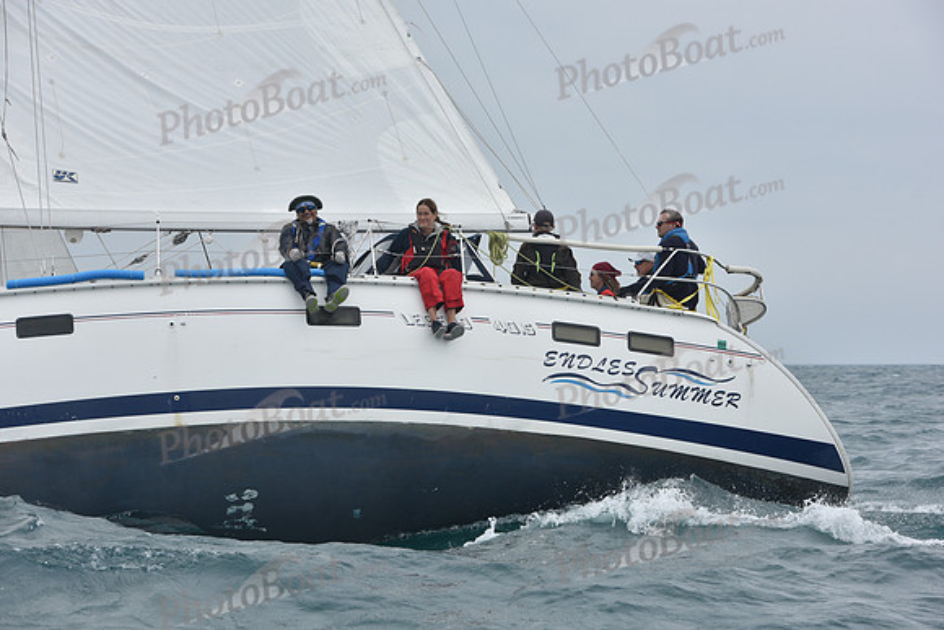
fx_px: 3042
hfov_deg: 17.6
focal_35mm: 116
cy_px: 315
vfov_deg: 11.8
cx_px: 472
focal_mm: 116
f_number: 9
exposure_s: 1/800
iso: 250
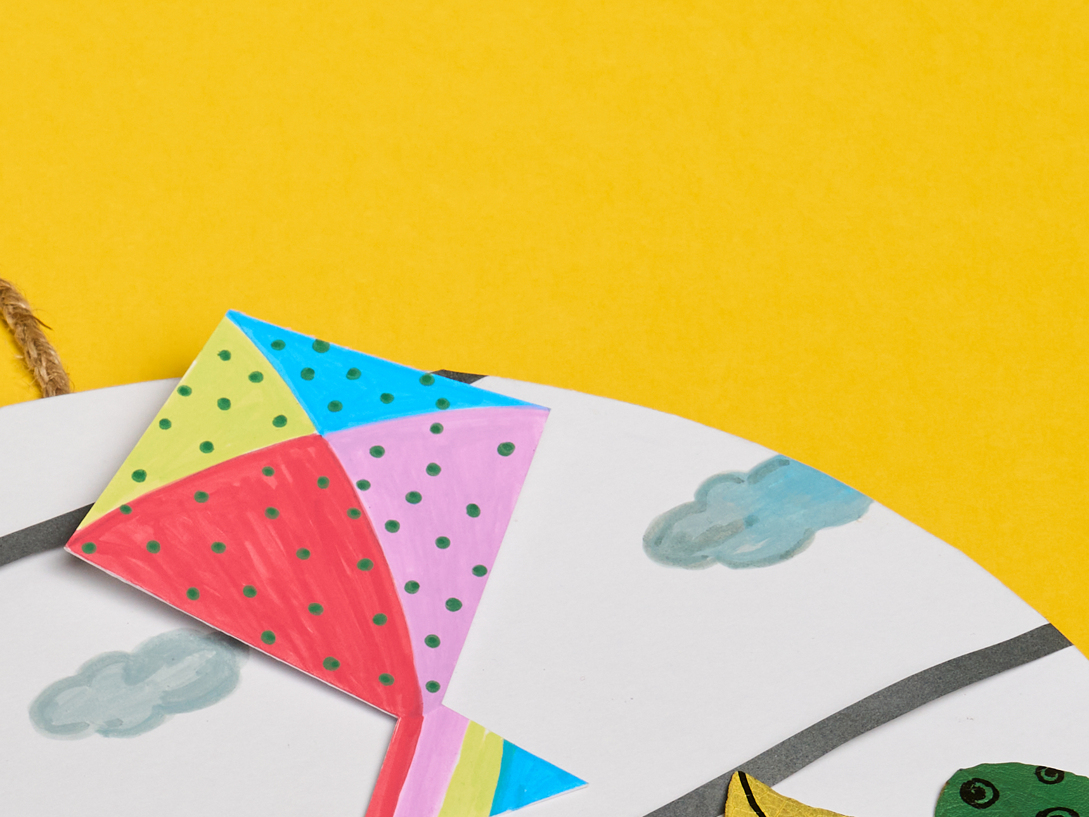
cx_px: 52
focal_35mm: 235
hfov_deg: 8.4
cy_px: 1050
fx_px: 7394
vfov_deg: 6.3
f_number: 13
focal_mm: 70
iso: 320
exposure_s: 1/100
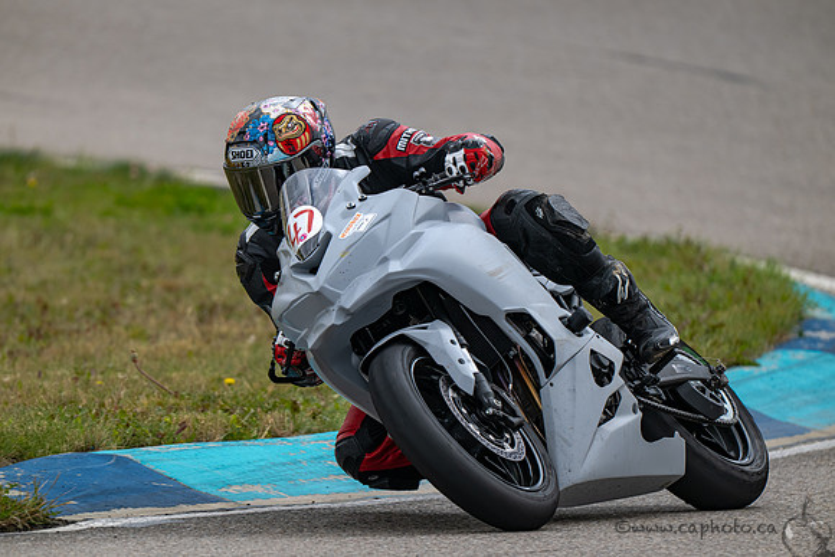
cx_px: 418
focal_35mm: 600
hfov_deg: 3.4
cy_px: 278
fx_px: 13919
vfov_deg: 2.3
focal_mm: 600
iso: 360
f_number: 6.3
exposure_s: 1/1250
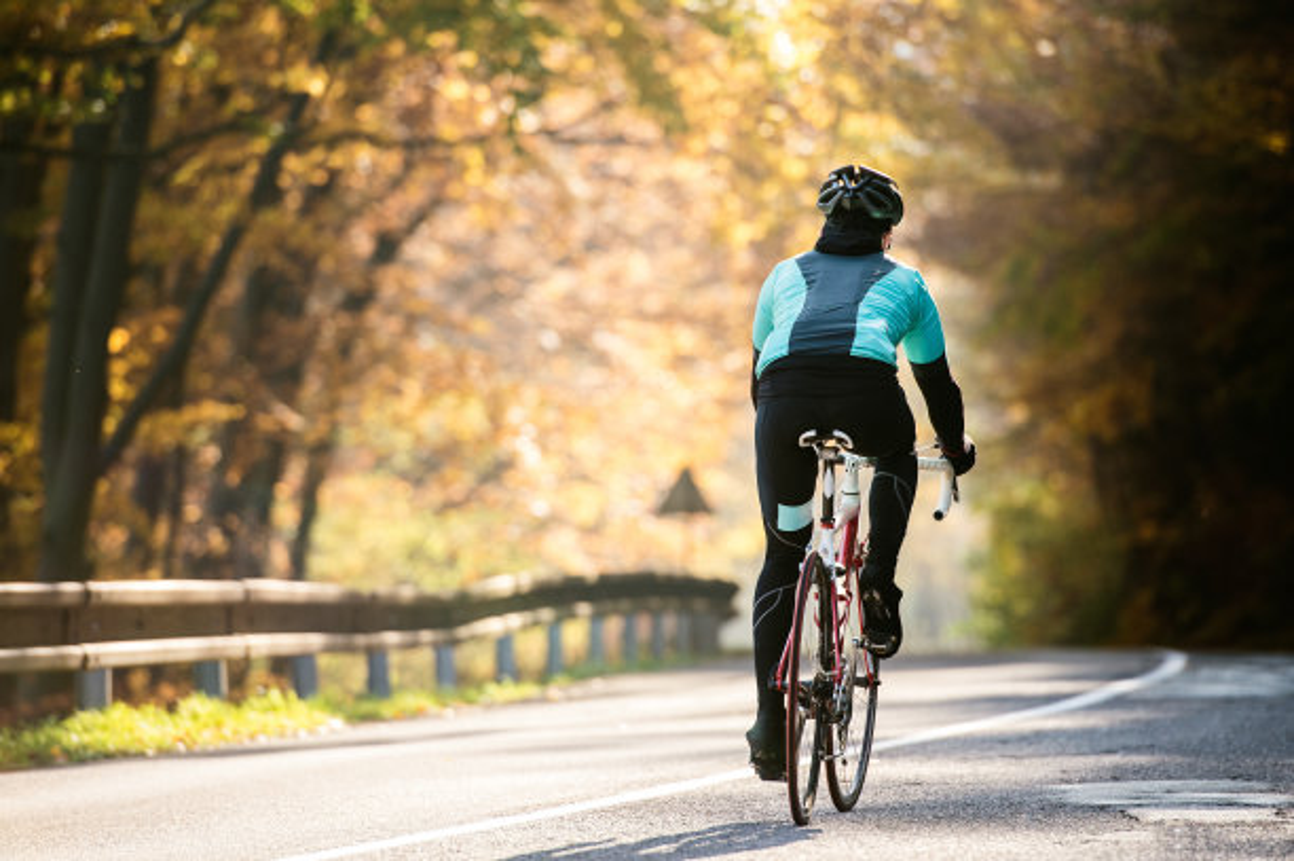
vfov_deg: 6.9
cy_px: 430
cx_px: 647
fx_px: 7183
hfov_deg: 10.3
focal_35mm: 200
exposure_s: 1/1250
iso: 640
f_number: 4
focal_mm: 200
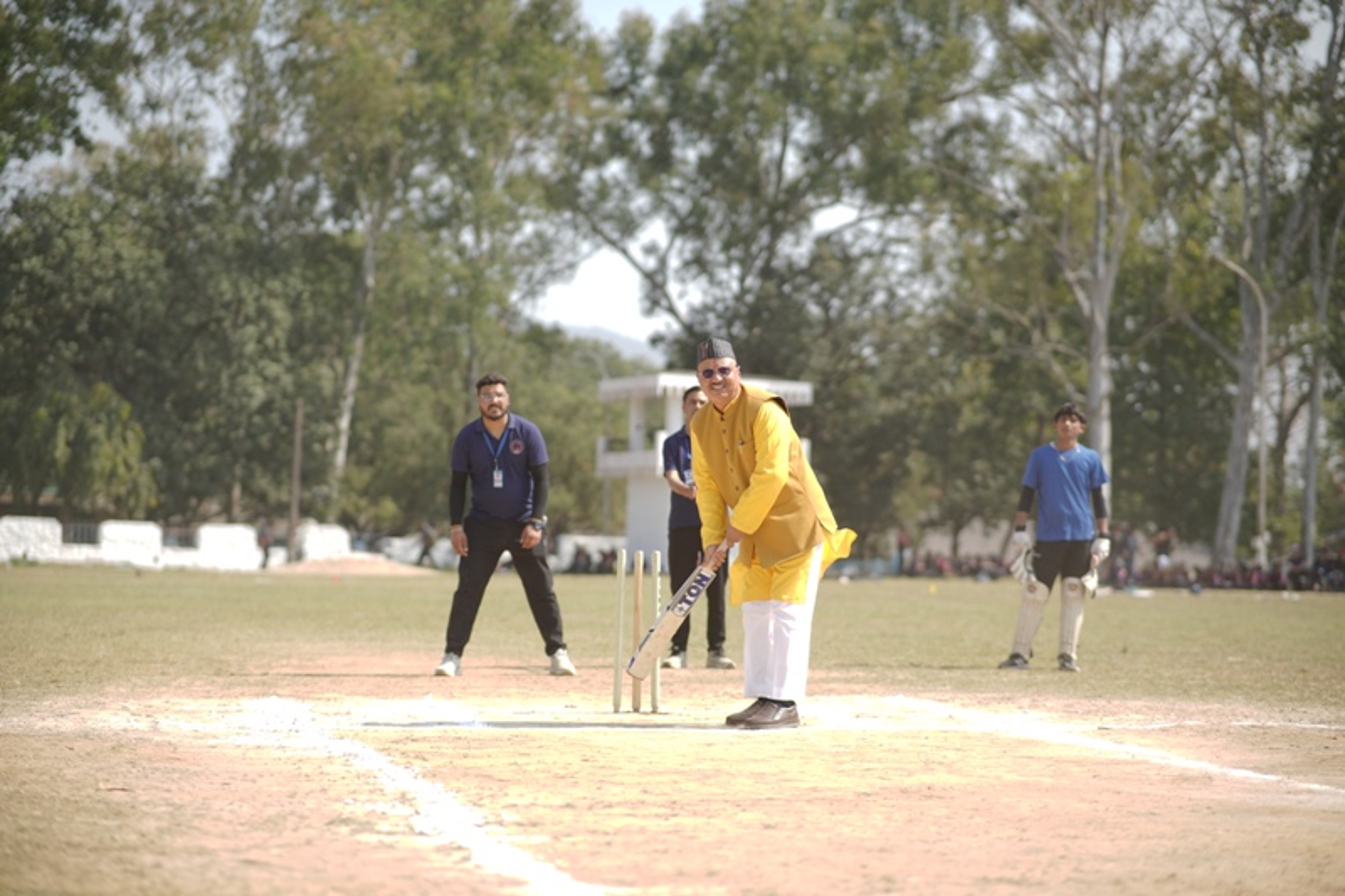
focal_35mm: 85
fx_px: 3175
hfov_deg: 23.9
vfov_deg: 16.1
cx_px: 672
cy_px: 448
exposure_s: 1/1250
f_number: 1.8
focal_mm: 85
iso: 64
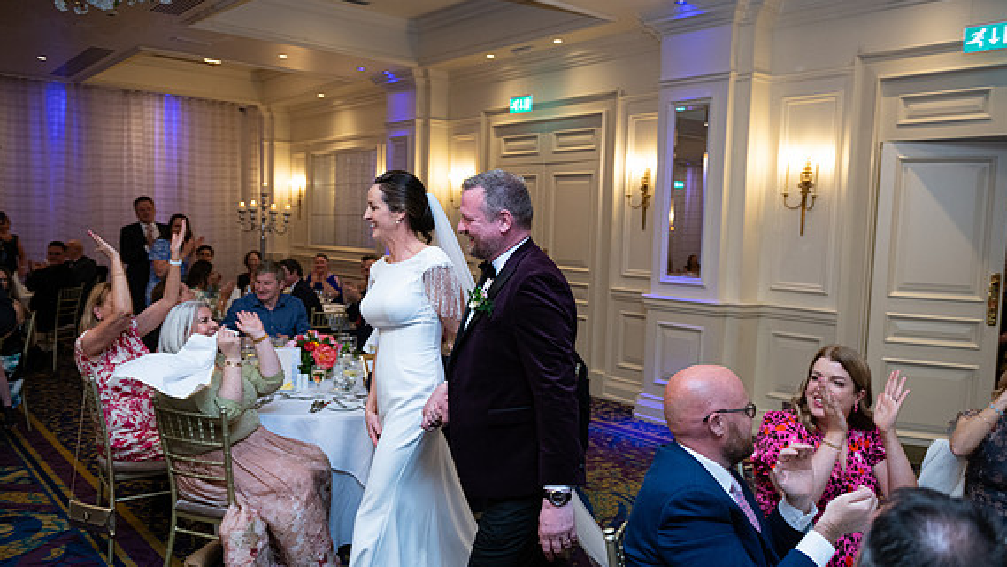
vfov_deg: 37.7
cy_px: 313
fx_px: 828
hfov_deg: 62.6
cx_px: 506
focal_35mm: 31
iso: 800
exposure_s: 1/160
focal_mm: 29
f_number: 3.5
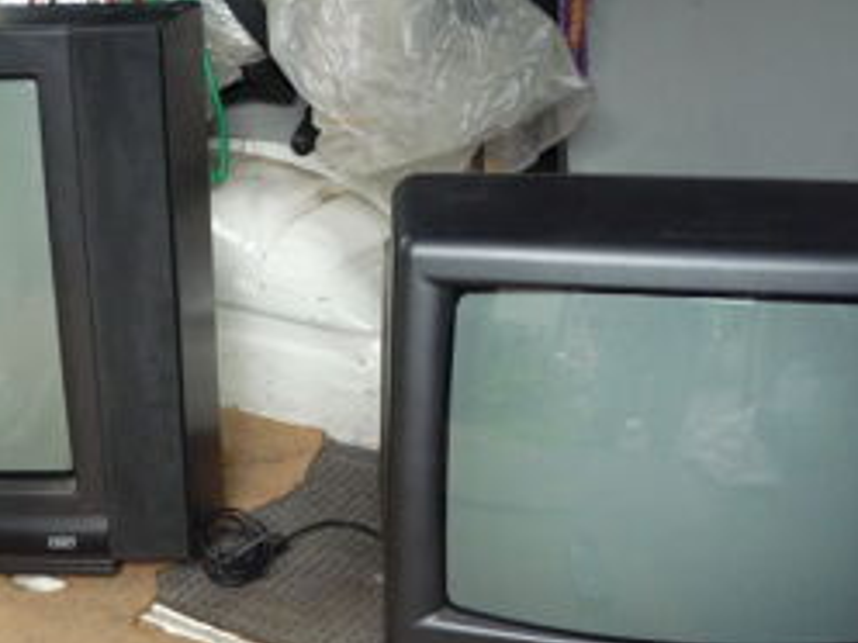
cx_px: 266
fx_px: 1438
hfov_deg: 32.9
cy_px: 477
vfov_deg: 25.0
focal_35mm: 58
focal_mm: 5.2
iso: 250
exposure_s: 1/30
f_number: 3.3
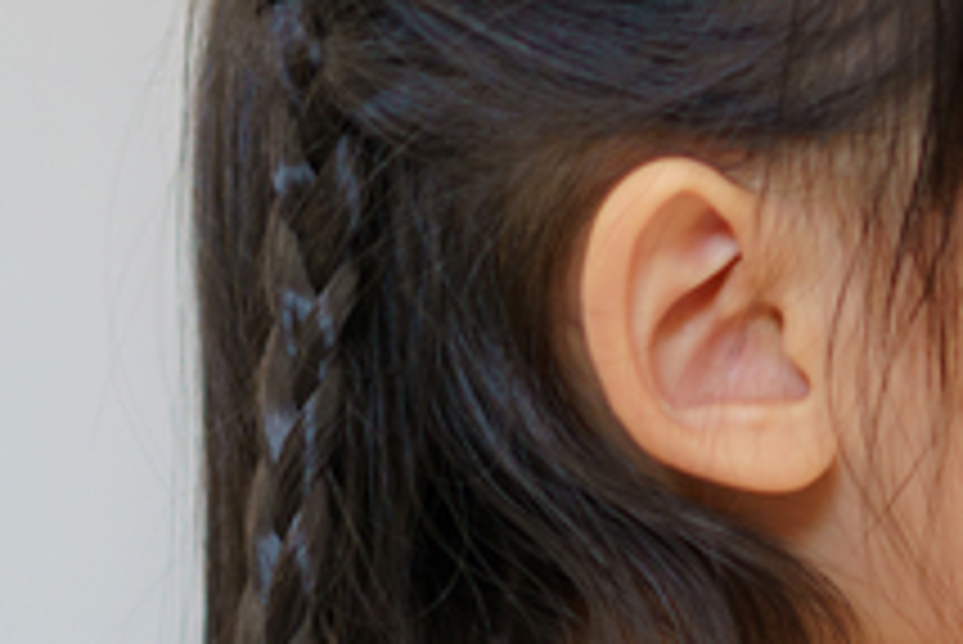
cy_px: 723
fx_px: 6879
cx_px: 1760
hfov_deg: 7.7
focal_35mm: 257
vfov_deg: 5.3
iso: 250
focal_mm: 55
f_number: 1.8
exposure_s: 1/200
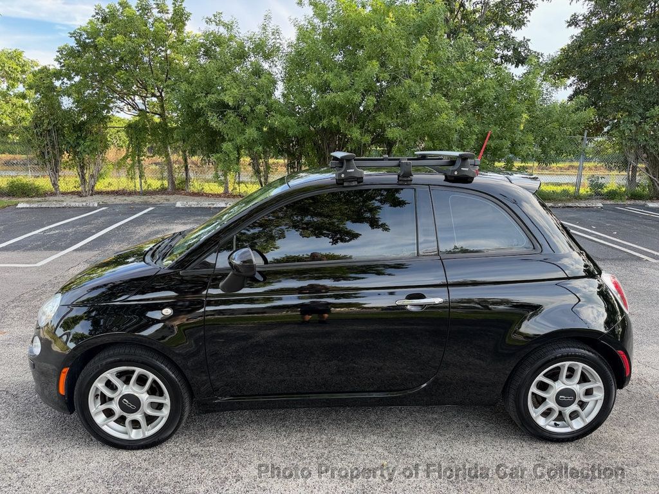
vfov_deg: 56.8
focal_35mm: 24
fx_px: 457
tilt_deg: -11.8
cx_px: 330
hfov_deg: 71.6
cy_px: 247
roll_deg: -0.8
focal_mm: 6.76
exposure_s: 1/318
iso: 100
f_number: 1.78
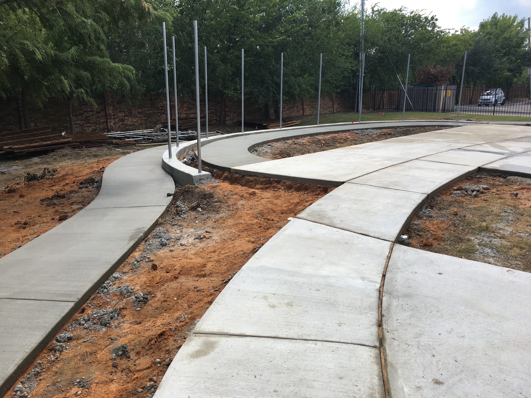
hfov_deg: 61.7
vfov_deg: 48.2
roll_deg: +0.4
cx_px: 266
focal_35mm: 29
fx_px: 445
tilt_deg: -15.1
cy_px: 199
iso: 25
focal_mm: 4.15
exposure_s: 1/894
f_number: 2.2
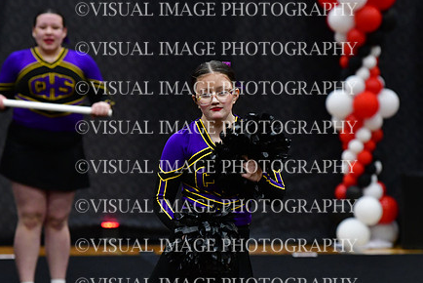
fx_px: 4115
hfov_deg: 5.9
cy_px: 147
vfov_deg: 3.9
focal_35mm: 350
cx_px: 216
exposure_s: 1/500
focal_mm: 175
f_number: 4
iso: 4000
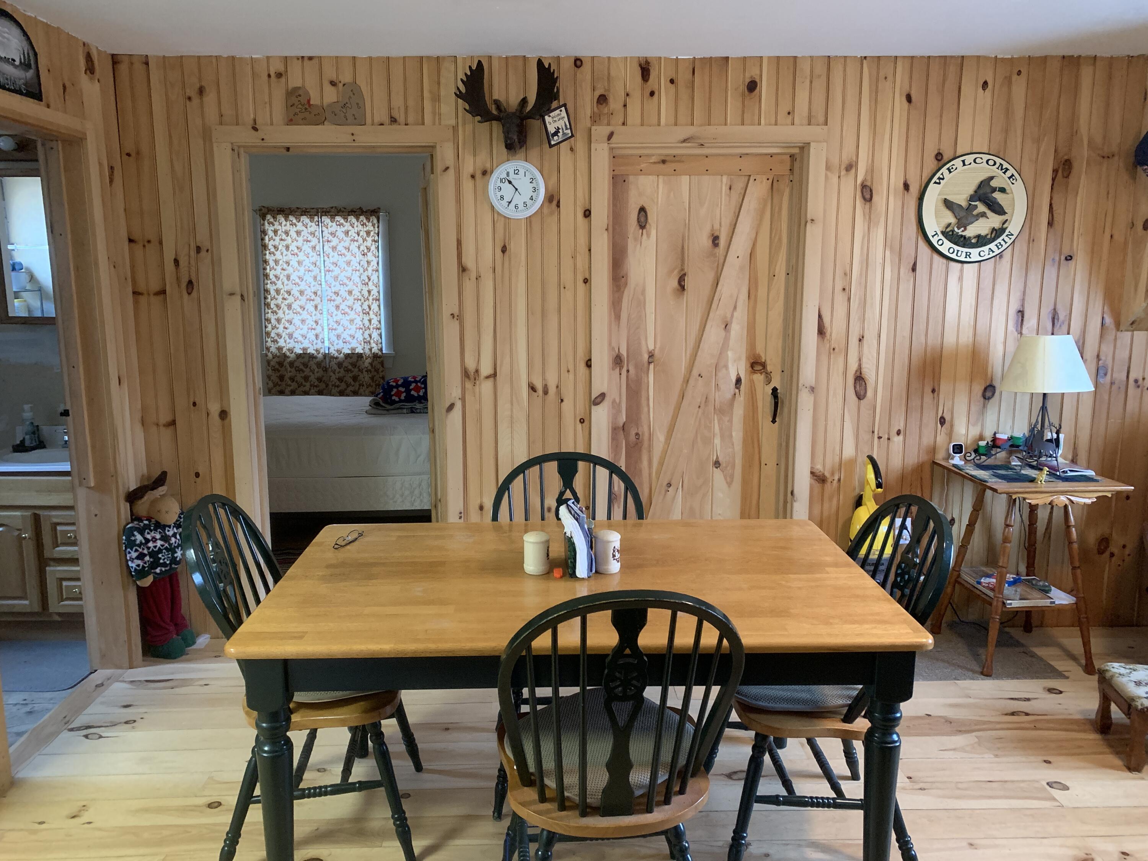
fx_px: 862
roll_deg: -0.6
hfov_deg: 67.3
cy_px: 430
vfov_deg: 53.1
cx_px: 574
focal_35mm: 26
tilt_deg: -10.2
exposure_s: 1/30
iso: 500
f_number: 1.8
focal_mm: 4.25
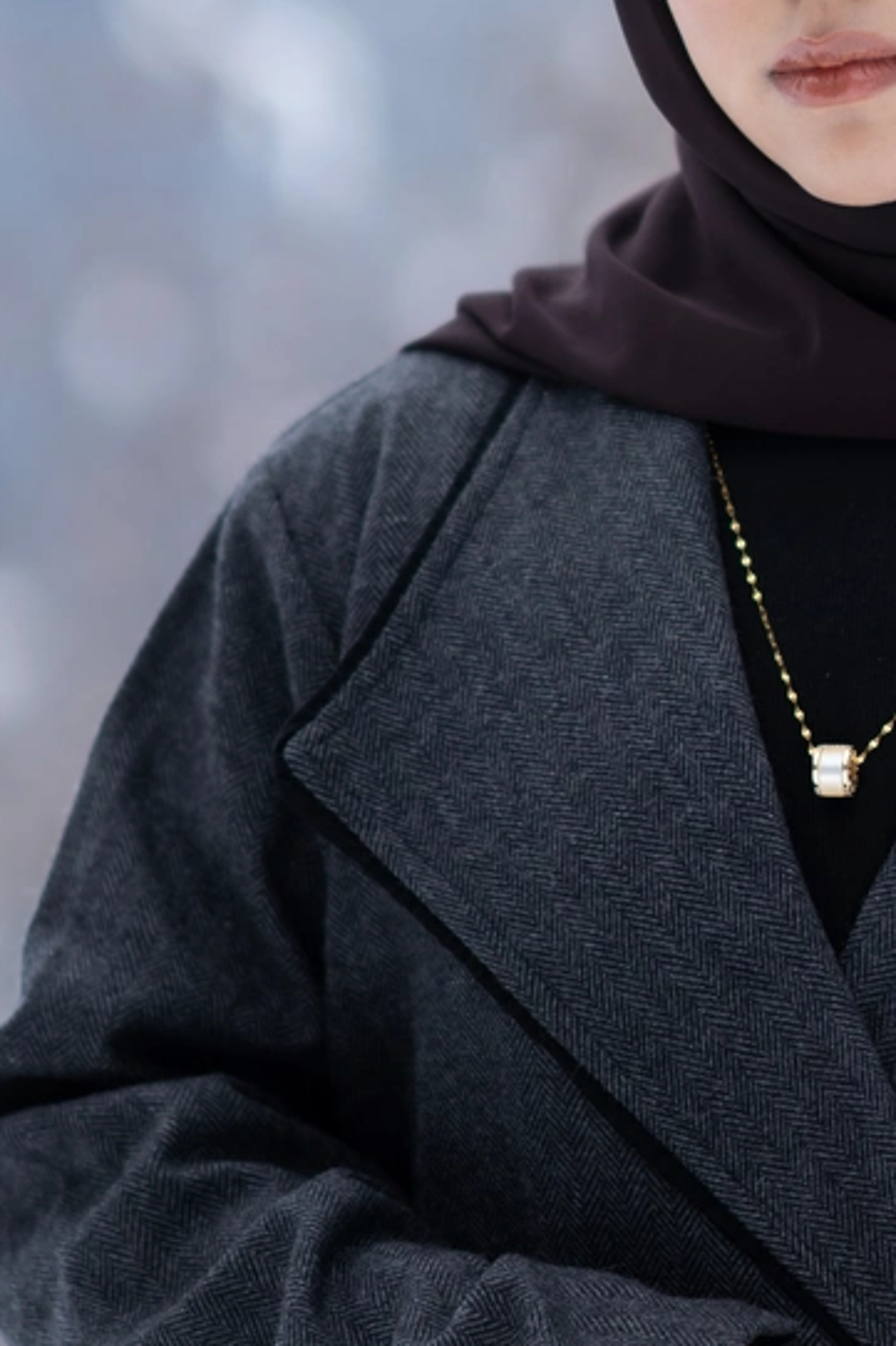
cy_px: 661
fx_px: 9675
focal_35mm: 259
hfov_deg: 5.3
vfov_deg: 8.0
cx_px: 961
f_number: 1.4
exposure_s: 1/1250
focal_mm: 85
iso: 50
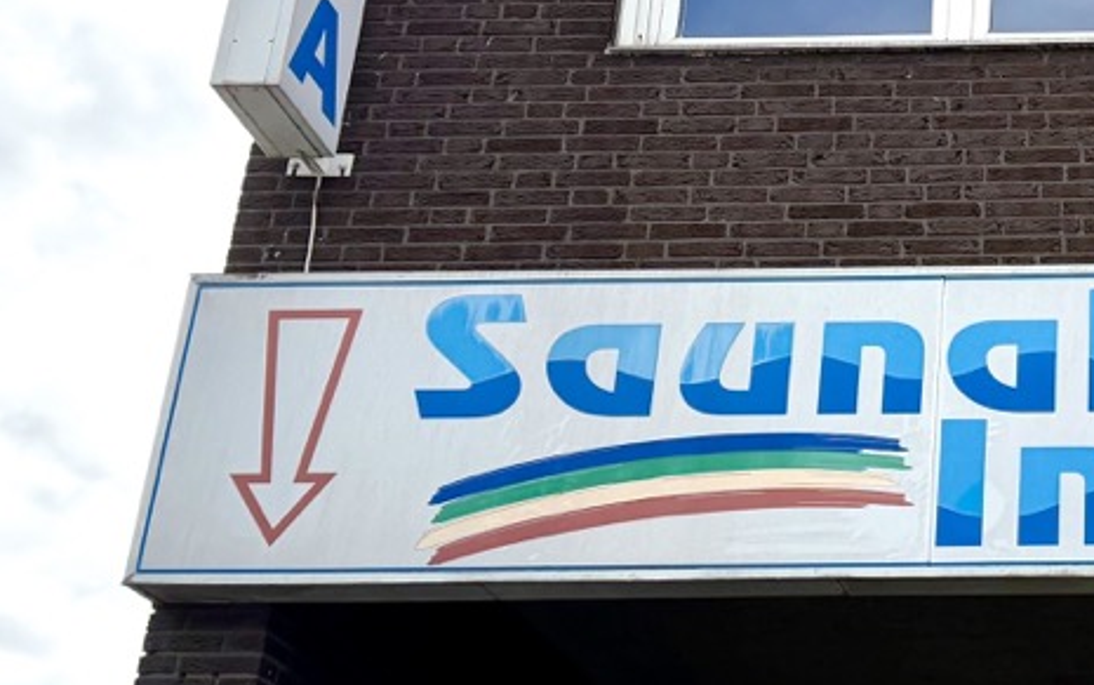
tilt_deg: +25.9
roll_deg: -0.5
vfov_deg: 18.6
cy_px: 292
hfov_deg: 27.5
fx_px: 2088
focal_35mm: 70
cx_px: 1125
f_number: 1.78
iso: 100
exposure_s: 1/6173
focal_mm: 6.76
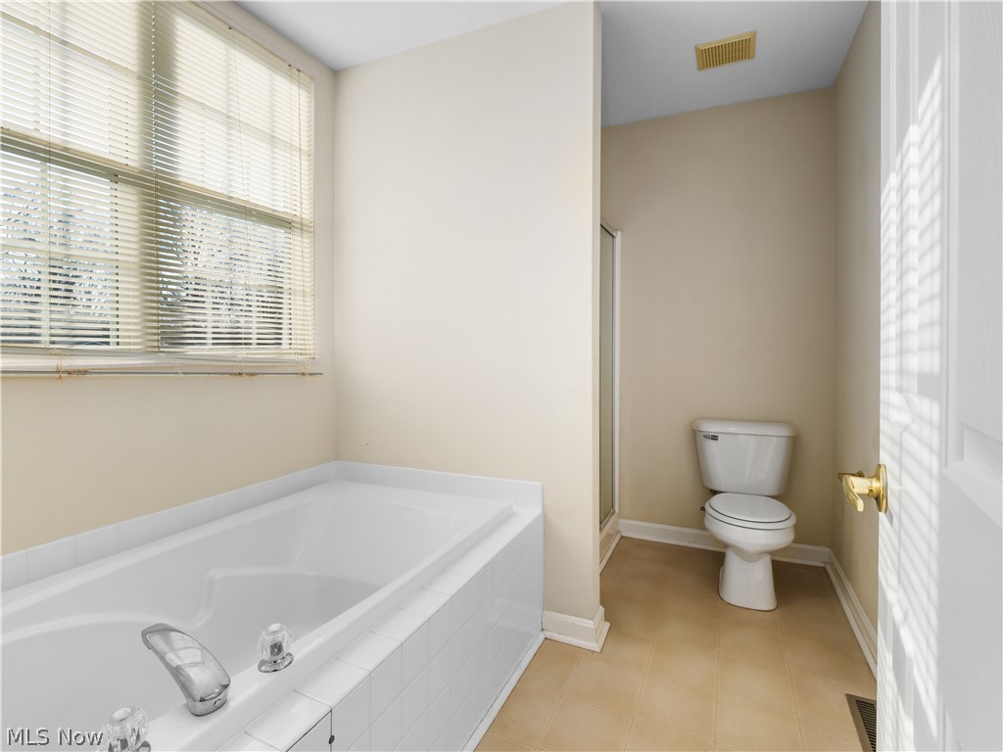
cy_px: 376
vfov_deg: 78.1
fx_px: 464
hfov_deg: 94.5
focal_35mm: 16
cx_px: 502
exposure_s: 1/15
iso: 200
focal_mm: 8
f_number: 9
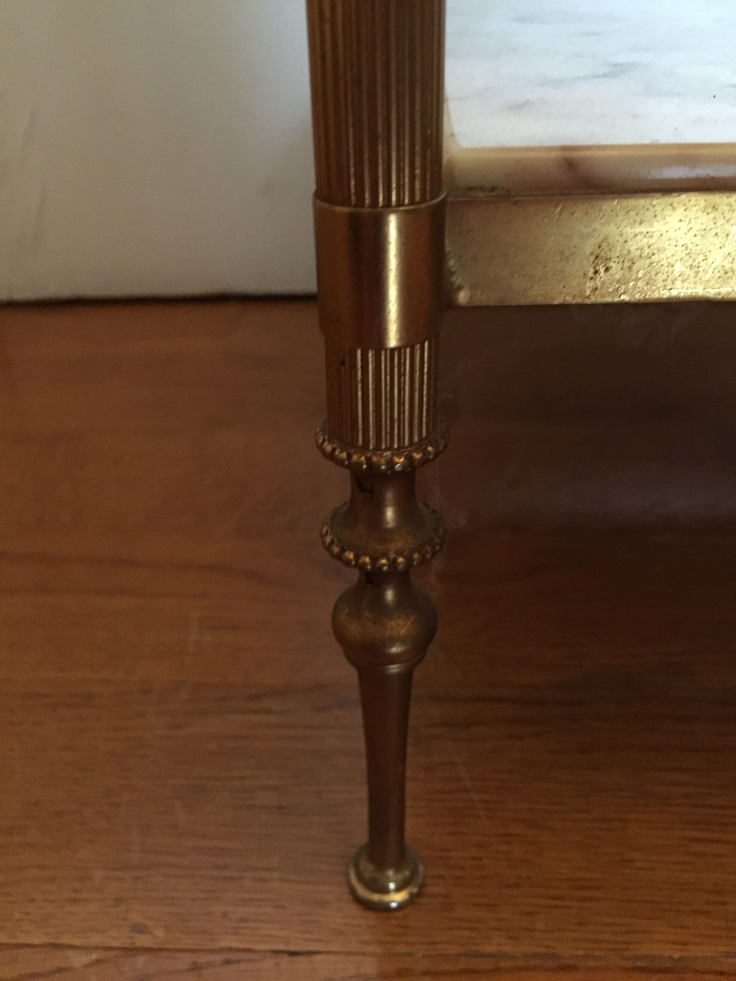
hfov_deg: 48.2
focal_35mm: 29
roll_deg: +2.8
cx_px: 368
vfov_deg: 61.7
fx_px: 822
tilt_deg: -32.1
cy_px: 490
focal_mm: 4.15
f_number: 2.2
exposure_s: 1/17
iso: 320
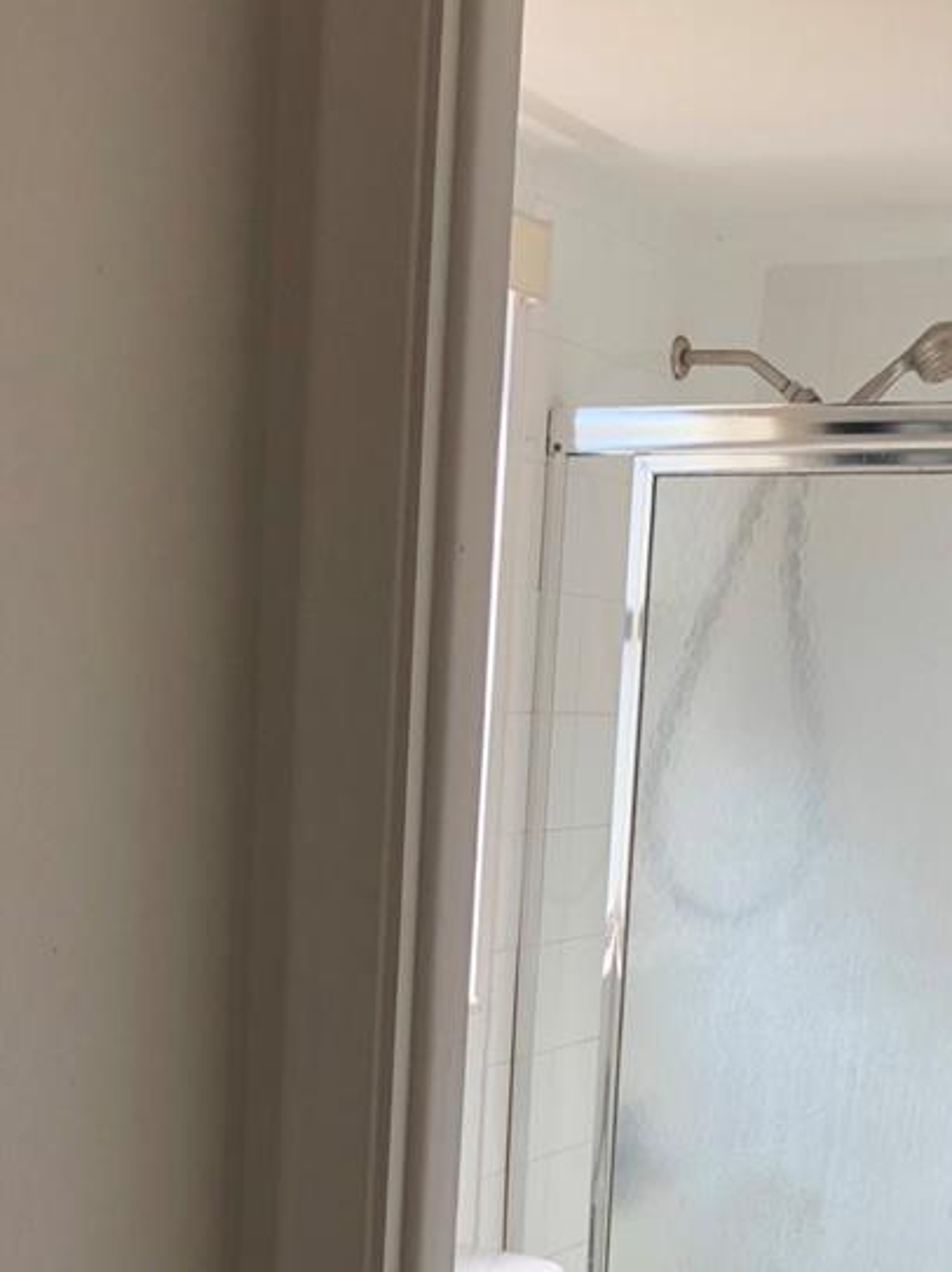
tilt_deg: -9.7
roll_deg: -1.9
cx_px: 380
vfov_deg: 29.4
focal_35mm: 62
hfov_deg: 23.6
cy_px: 1237
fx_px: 2275
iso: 20
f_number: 1.8
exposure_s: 1/254
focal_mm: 3.99
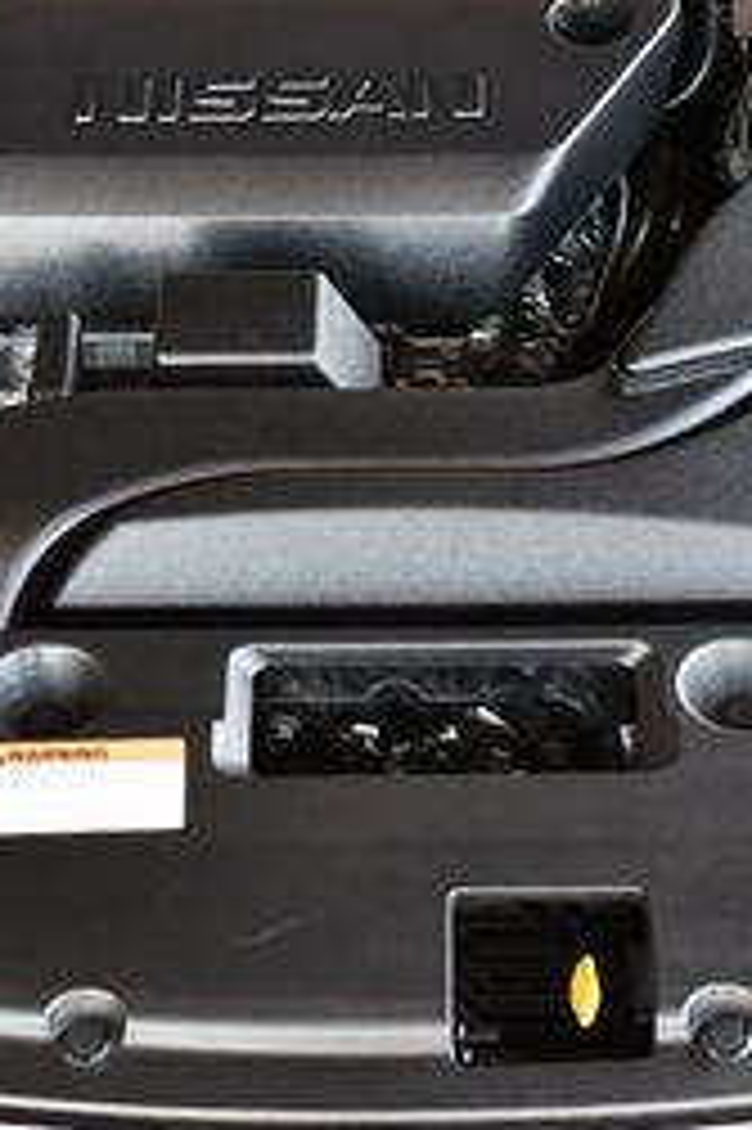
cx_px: 396
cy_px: 275
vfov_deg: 21.9
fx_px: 2886
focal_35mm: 92
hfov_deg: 14.8
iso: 800
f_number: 3.5
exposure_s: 1/250
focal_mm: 18
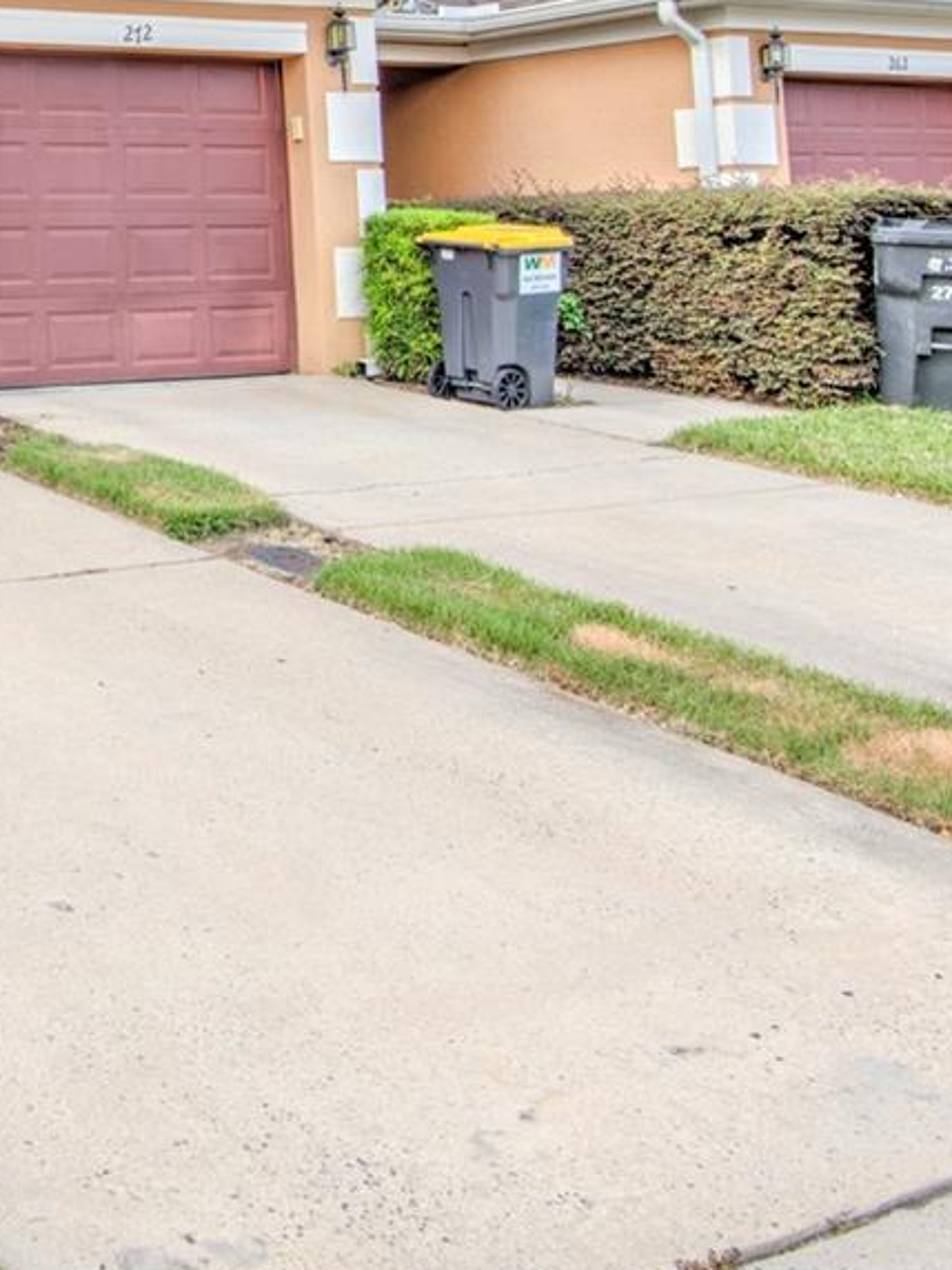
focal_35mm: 43
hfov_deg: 27.0
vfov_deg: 40.6
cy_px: 137
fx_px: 1577
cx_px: -353
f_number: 11
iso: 100
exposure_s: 1/30
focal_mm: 16
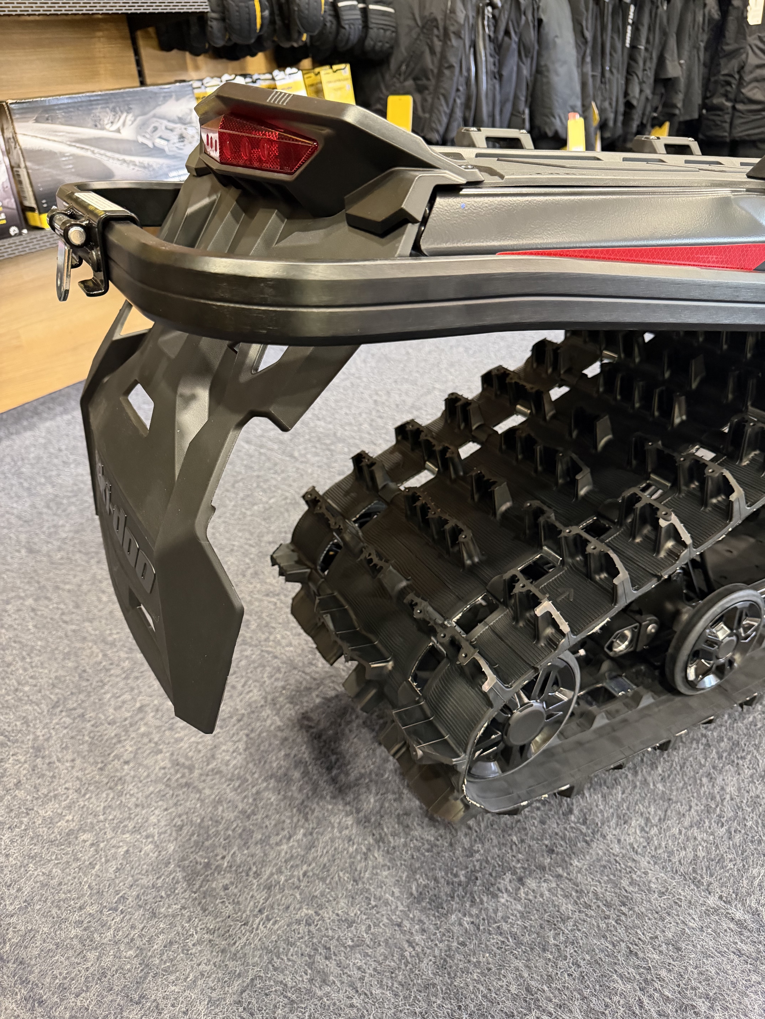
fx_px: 707
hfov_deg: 56.8
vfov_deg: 71.6
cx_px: 382
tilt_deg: -32.9
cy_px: 510
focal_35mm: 24
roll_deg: +3.6
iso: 800
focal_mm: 6.76
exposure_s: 1/40
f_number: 1.78
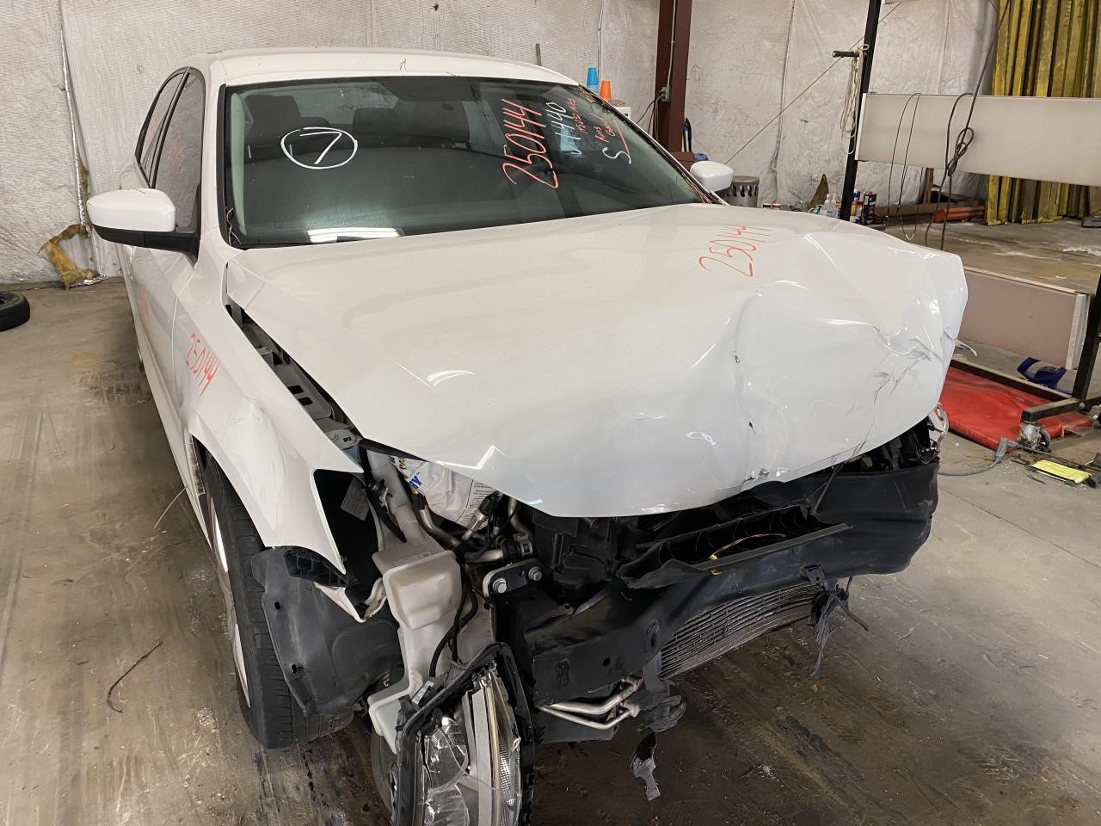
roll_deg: -0.9
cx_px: 550
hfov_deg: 67.3
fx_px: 827
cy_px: 413
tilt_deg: -22.2
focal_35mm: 26
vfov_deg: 53.1
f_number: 1.8
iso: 100
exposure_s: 1/60
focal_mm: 4.25
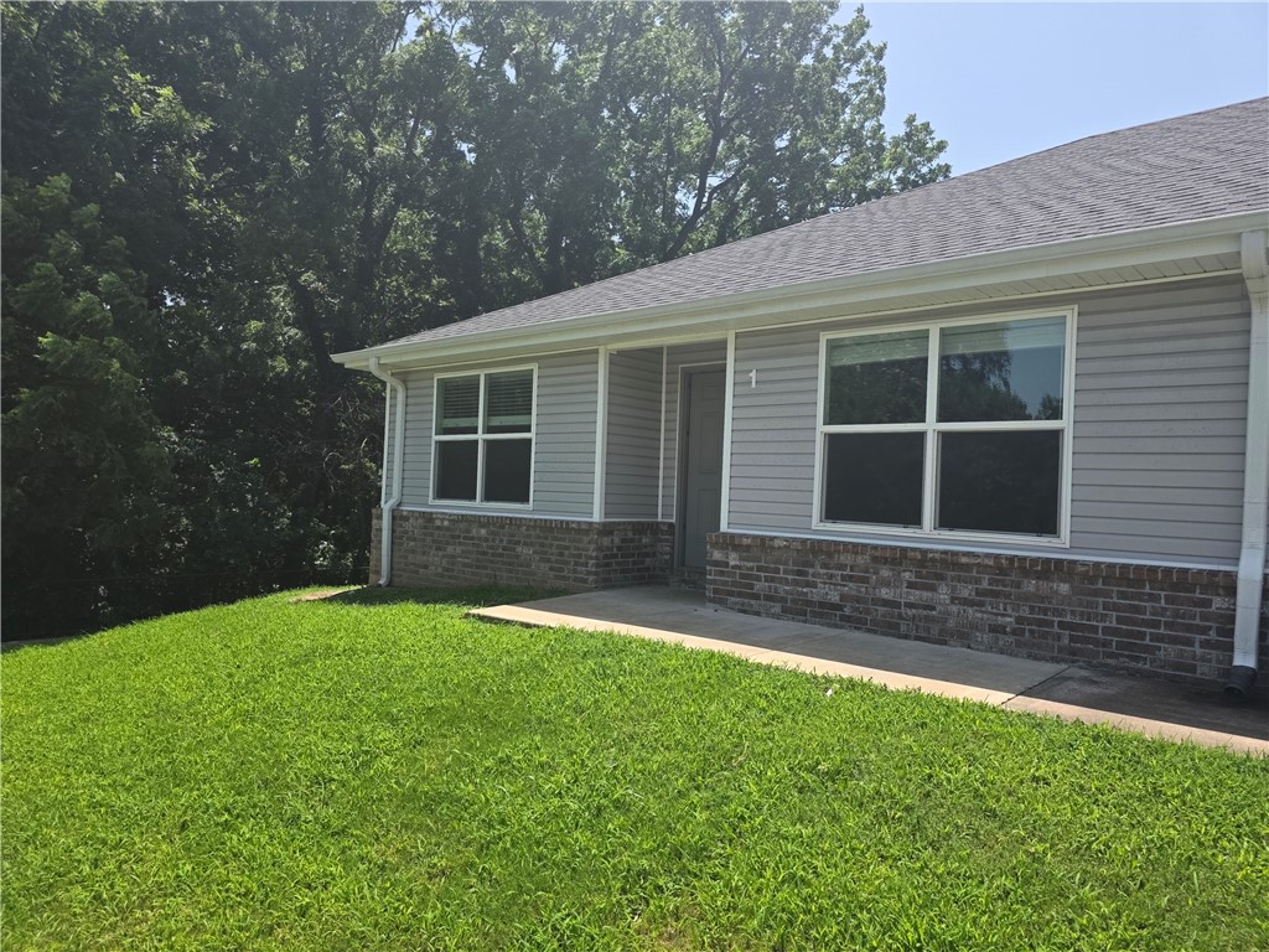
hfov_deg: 73.9
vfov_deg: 58.9
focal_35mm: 23
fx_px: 843
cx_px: 634
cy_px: 476
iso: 80
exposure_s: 1/3559
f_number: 1.7
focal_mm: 6.3
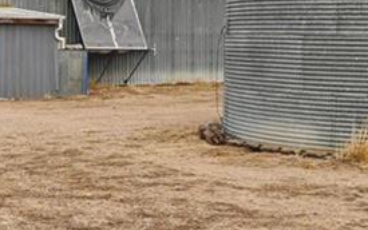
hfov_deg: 24.9
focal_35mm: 83
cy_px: 43
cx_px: 143
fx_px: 833
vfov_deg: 15.6
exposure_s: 1/250
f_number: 8
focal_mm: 14
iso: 100
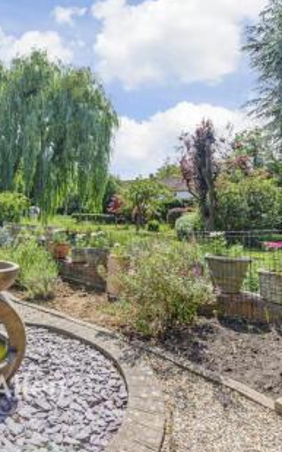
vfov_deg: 79.7
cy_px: 227
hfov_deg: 52.5
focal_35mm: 22
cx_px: 69
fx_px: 271
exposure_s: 1/250
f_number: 8
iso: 100
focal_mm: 14
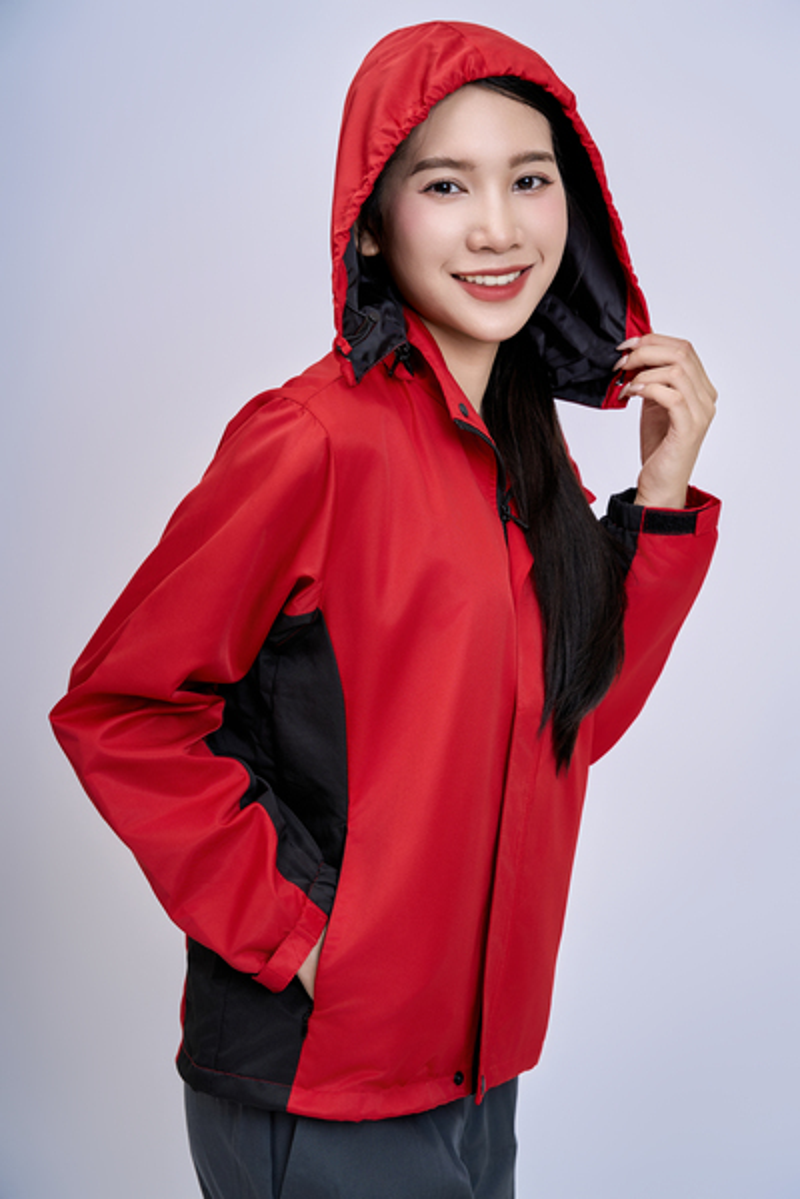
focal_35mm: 58
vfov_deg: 34.8
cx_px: 400
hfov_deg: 23.6
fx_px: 1917
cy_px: 600
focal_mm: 57.5
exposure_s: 1/250
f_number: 5
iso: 200
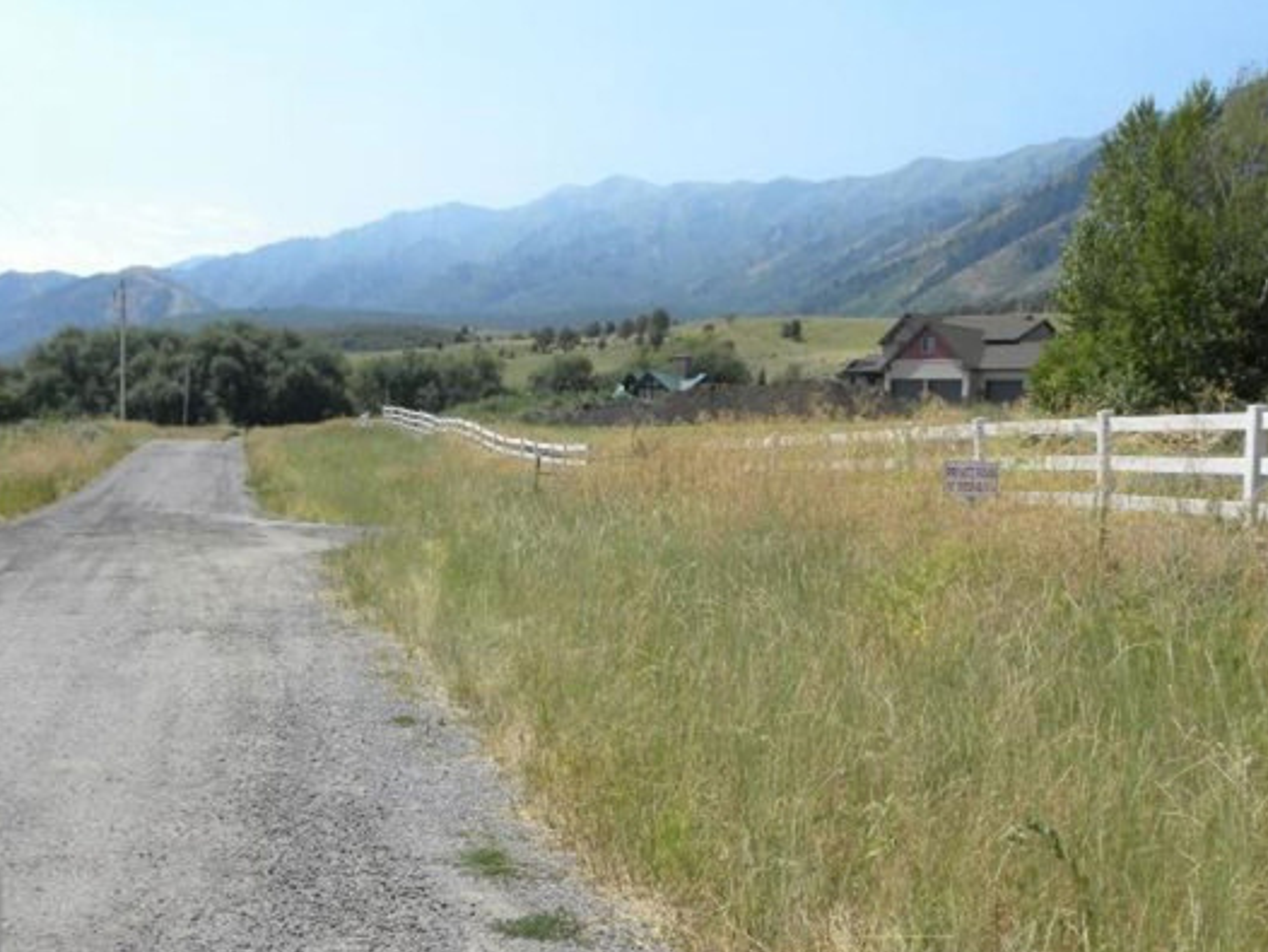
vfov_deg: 32.2
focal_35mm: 45
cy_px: 530
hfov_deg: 42.0
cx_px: 692
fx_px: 1649
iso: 64
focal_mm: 6.6
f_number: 5.6
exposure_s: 1/292
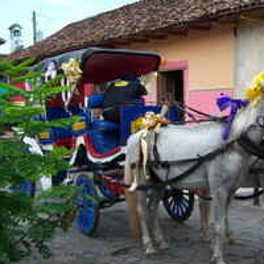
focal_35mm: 58
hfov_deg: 29.3
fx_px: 500
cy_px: 135
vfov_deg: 29.6
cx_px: 176
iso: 80
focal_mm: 7.5
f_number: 2.8
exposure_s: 1/640
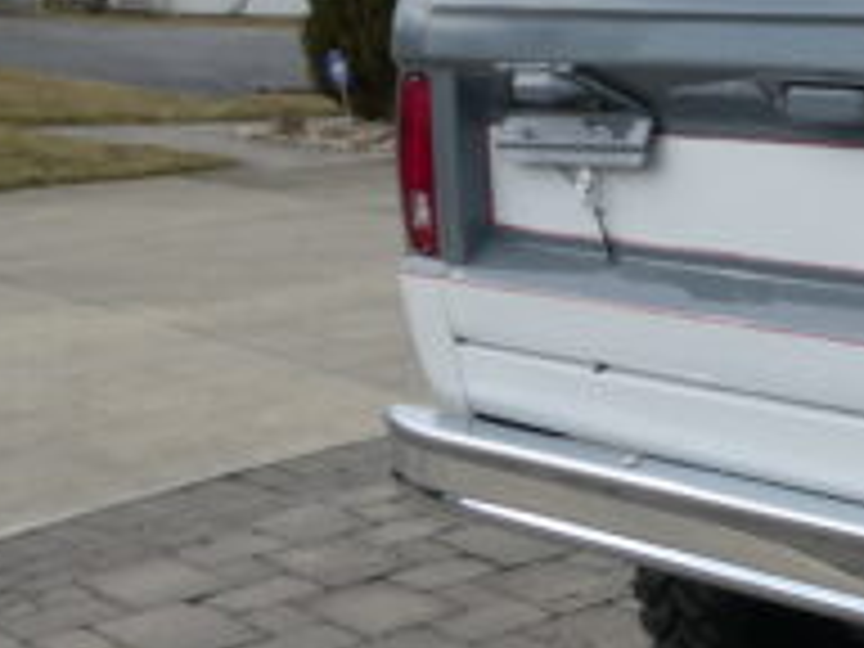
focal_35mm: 75
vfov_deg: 19.6
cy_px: 230
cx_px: 1278
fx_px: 1872
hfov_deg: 21.9
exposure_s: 1/500
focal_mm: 4.3
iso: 80
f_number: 3.3
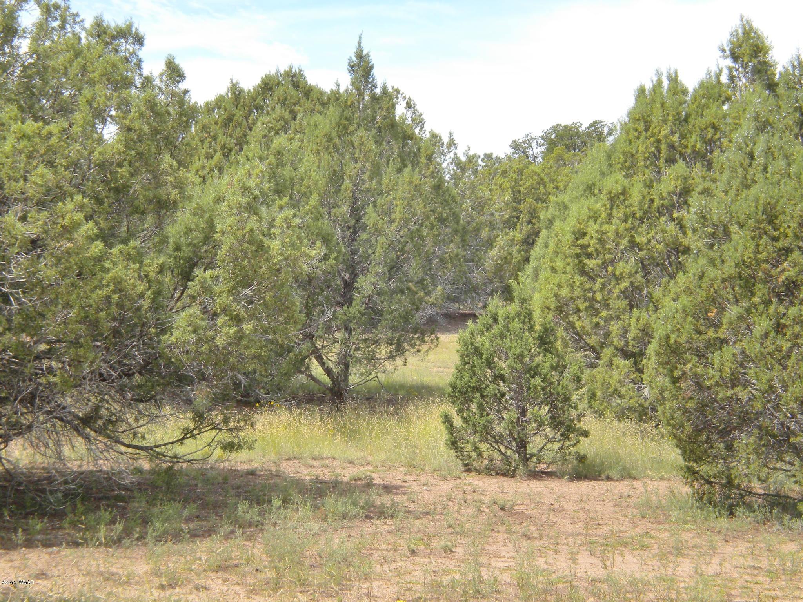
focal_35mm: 79
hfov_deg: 24.7
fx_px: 1833
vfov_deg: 18.7
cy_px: 301
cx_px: 402
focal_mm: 14.3
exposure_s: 1/134
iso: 80
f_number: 7.2
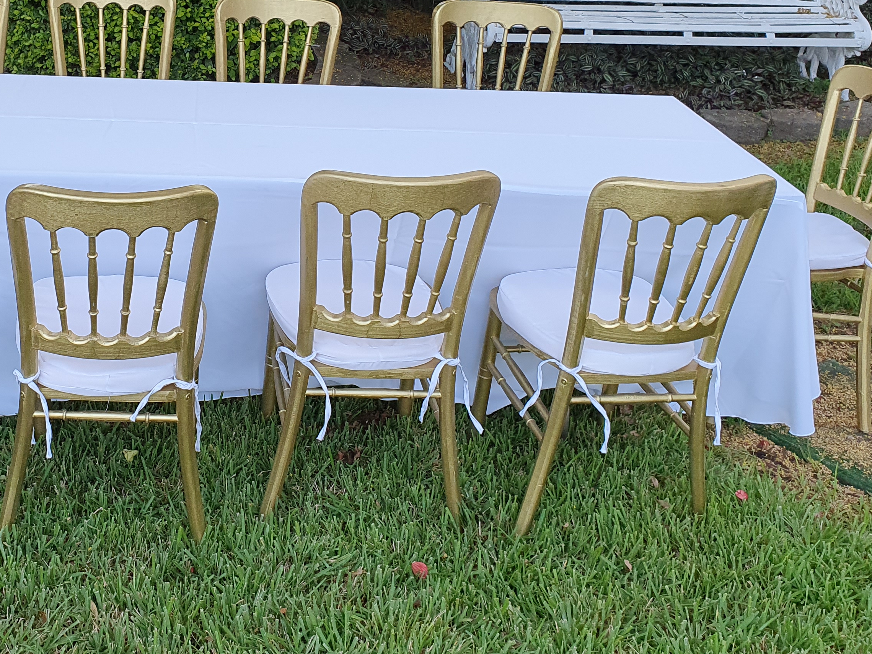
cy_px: 133
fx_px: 1159
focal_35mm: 46
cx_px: 240
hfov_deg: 40.3
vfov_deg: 30.8
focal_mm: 4.32
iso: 64
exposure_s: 1/120
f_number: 2.4
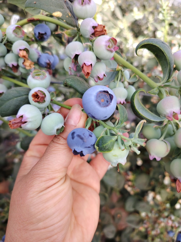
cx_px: 90
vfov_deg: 71.6
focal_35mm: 24
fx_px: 167
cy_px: 121
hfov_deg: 56.8
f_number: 1.75
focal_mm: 5.25
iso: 734
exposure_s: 1/900
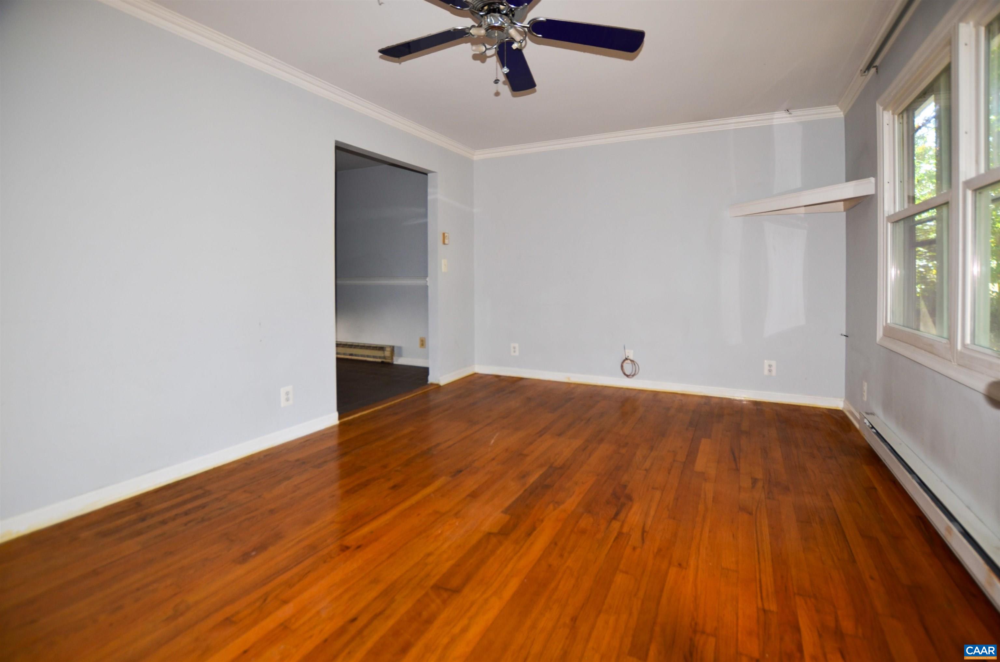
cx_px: 500
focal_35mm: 15
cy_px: 331
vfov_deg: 77.1
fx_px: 416
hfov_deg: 100.5
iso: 100
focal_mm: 10
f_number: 3.5
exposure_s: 1/60
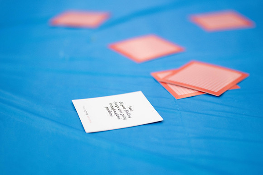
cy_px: 88
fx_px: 529
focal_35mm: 72
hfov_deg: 27.9
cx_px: 129
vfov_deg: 18.8
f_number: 2.8
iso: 800
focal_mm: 70
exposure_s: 1/250
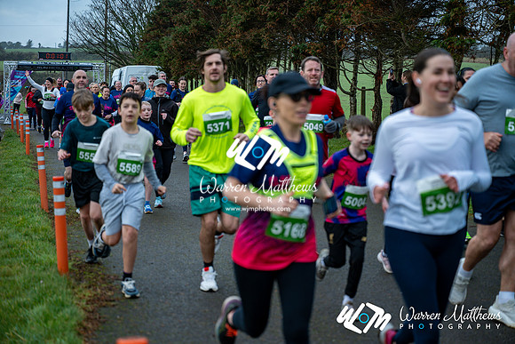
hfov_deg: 28.8
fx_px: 1002
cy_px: 172
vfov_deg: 19.5
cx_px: 258
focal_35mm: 70
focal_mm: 70
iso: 360
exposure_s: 1/1250
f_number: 2.8
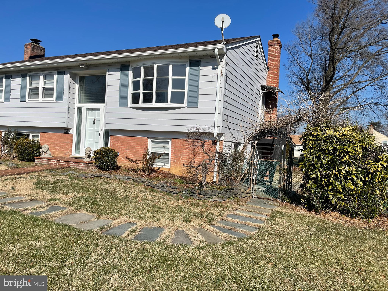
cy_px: 146
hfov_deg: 67.3
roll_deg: -2.7
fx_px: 291
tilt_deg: +0.4
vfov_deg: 53.1
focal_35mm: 26
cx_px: 194
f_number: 1.6
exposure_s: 1/5556
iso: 32
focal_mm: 4.2
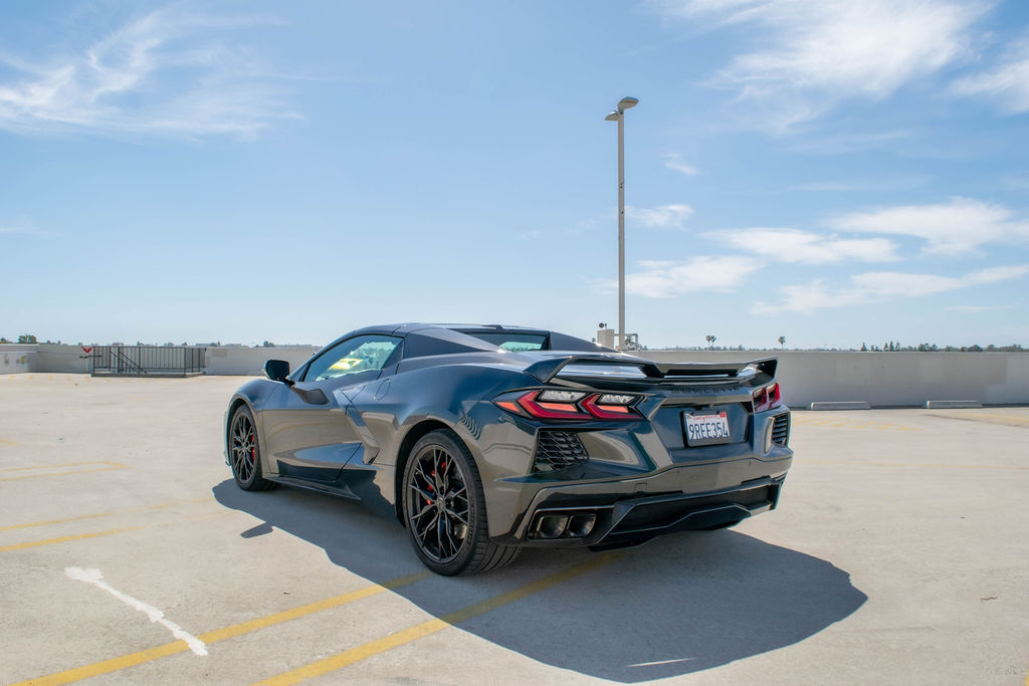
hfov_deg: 67.4
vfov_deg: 47.9
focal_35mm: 27
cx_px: 514
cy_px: 343
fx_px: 772
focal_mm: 18
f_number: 11
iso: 200
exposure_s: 1/500
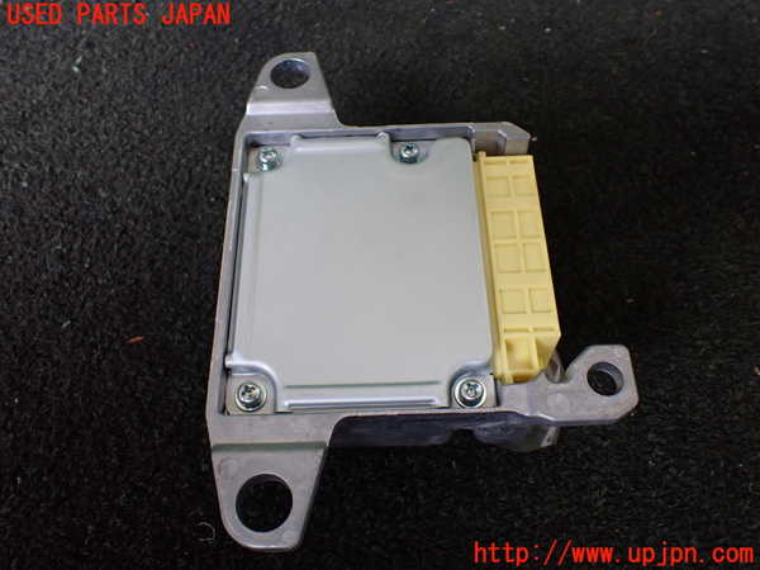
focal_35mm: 30
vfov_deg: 46.8
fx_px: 659
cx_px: 380
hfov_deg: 60.0
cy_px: 285
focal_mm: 5.4
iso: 400
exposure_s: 1/125
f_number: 2.3
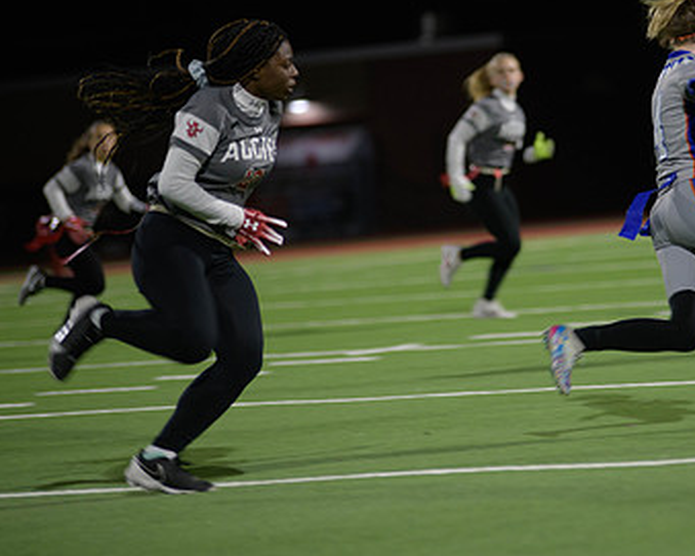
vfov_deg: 5.7
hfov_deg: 7.1
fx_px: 5614
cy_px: 235
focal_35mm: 273
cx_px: 560
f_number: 2.8
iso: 720
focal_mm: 170
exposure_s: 1/200
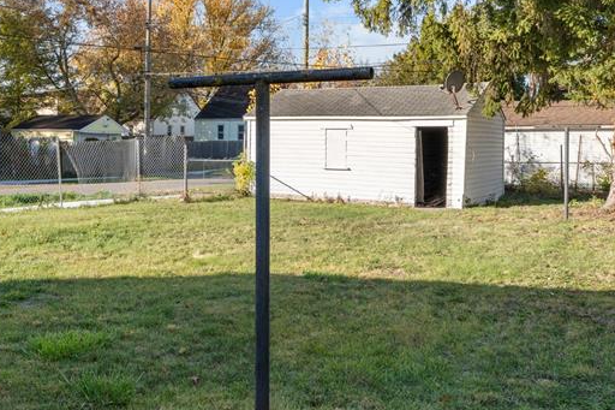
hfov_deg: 50.2
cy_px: 127
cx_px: 232
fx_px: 649
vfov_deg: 34.6
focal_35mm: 38
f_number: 8
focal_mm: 19
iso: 400
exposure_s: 1/125
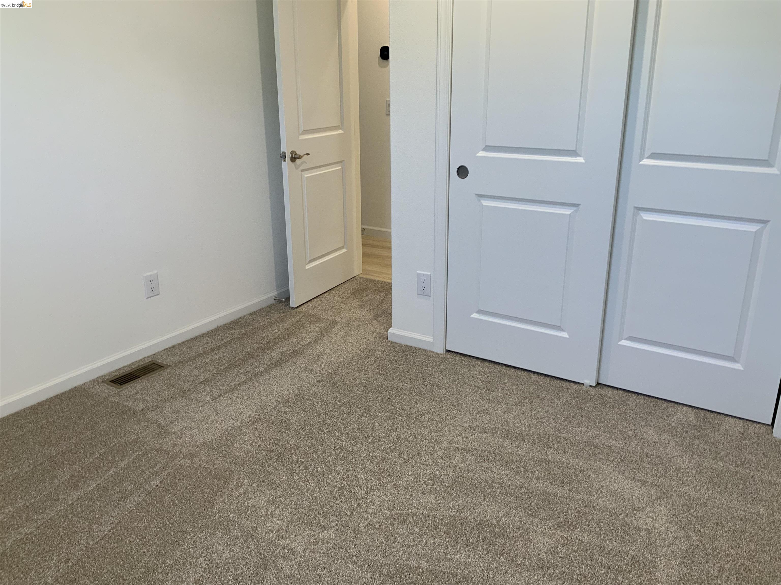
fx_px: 654
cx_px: 390
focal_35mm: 29
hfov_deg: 61.7
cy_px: 292
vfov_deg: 48.2
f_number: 1.8
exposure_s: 1/60
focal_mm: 3
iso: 50
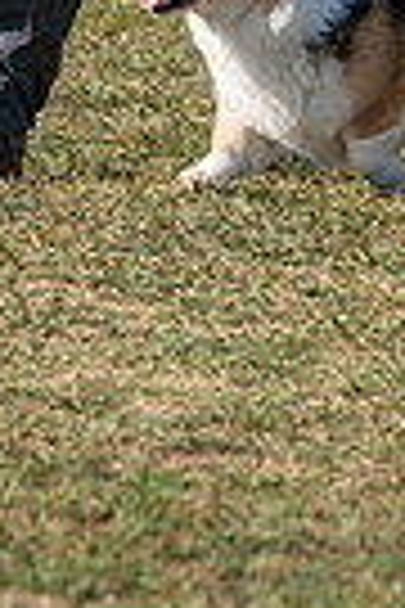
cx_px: 425
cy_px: -369
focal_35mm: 629
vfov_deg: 3.3
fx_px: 10614
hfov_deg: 2.2
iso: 125
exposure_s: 1/1250
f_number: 4.5
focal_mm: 126
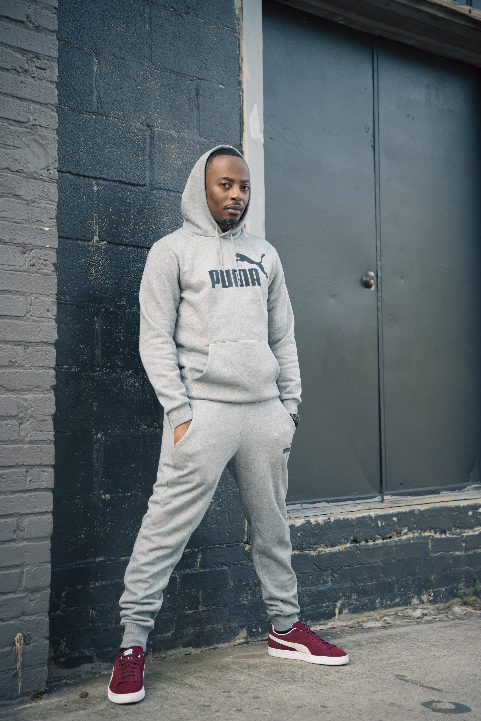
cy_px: 360
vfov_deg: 38.2
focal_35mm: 52
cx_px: 240
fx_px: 1041
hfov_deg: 26.0
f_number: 2.8
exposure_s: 1/500
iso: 400
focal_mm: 52
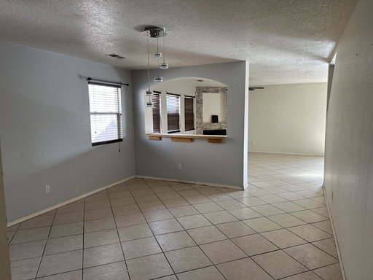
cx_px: 186
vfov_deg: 56.8
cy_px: 140
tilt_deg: -5.9
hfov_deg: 71.6
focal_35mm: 24
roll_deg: +0.4
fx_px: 259
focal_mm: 6.86
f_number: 1.78
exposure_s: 1/121
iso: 125
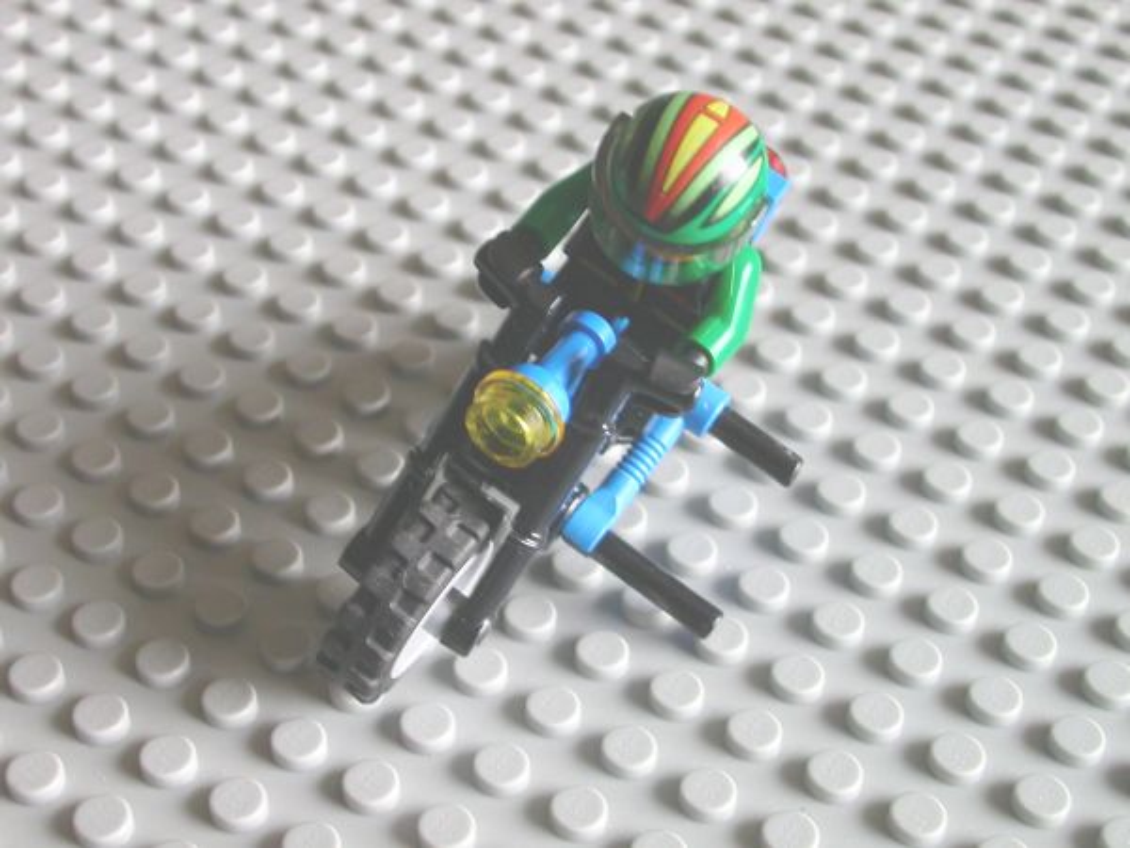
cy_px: 424
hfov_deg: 33.2
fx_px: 1893
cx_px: 565
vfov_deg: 25.2
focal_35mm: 58
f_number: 3.4
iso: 100
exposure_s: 1/10.5
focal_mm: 8.9
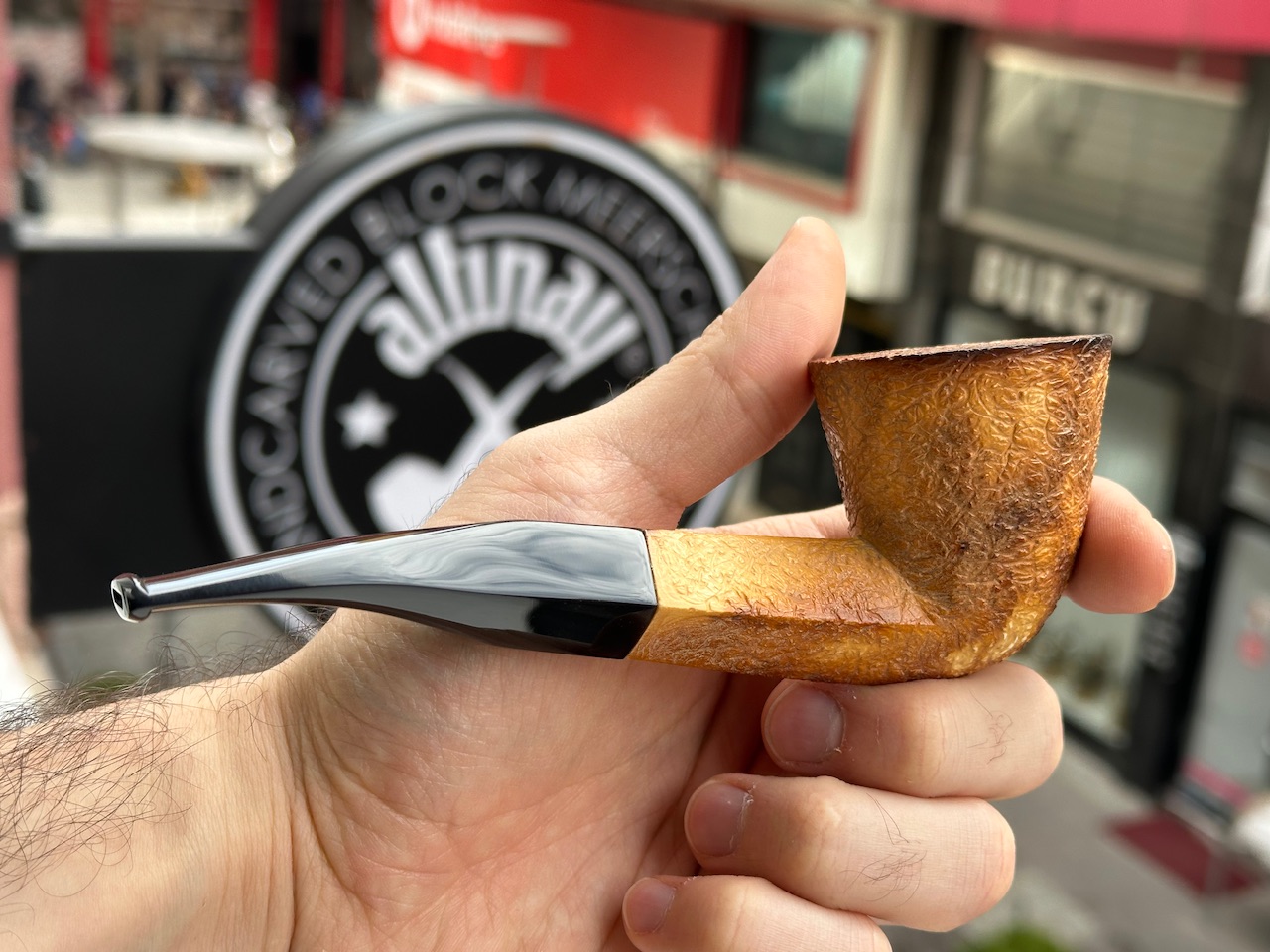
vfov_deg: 30.3
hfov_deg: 39.7
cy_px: 476
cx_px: 635
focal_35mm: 48
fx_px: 1761
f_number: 1.78
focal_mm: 6.86
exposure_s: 1/872
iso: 64
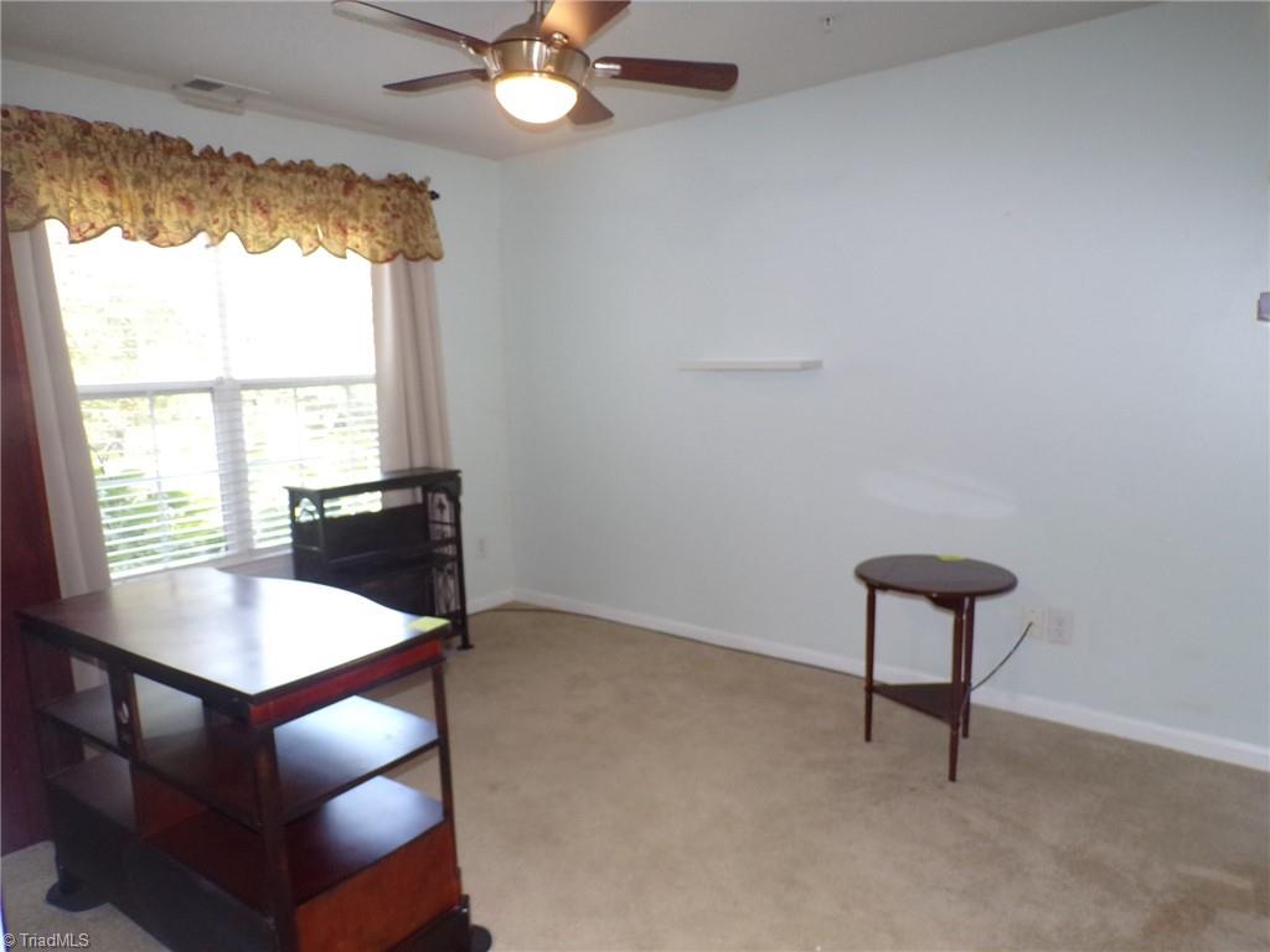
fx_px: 881
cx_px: 635
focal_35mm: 24
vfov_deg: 56.8
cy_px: 476
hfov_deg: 71.6
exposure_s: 1/34
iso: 200
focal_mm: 4.3
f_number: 3
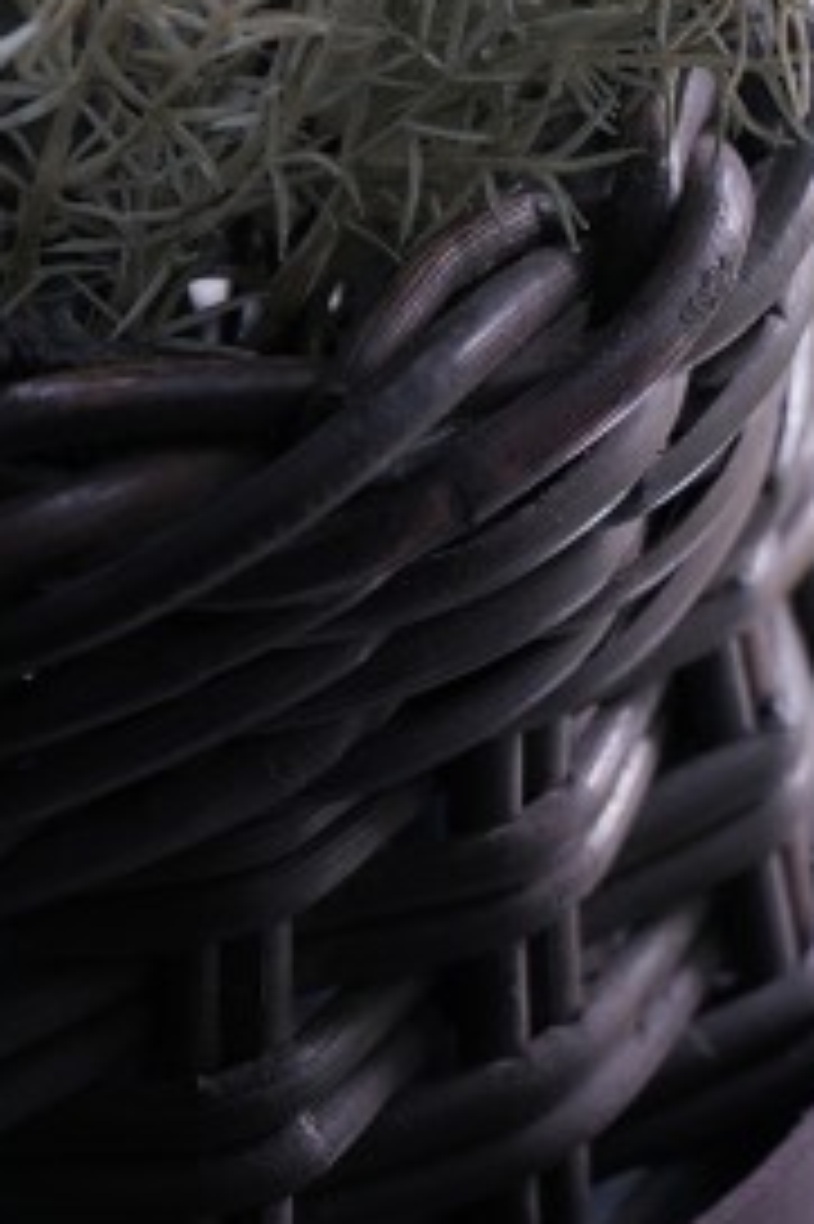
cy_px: -112
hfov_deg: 10.7
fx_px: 4347
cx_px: 702
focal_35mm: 128
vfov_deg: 15.6
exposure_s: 1/60
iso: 320
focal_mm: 58
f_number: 5
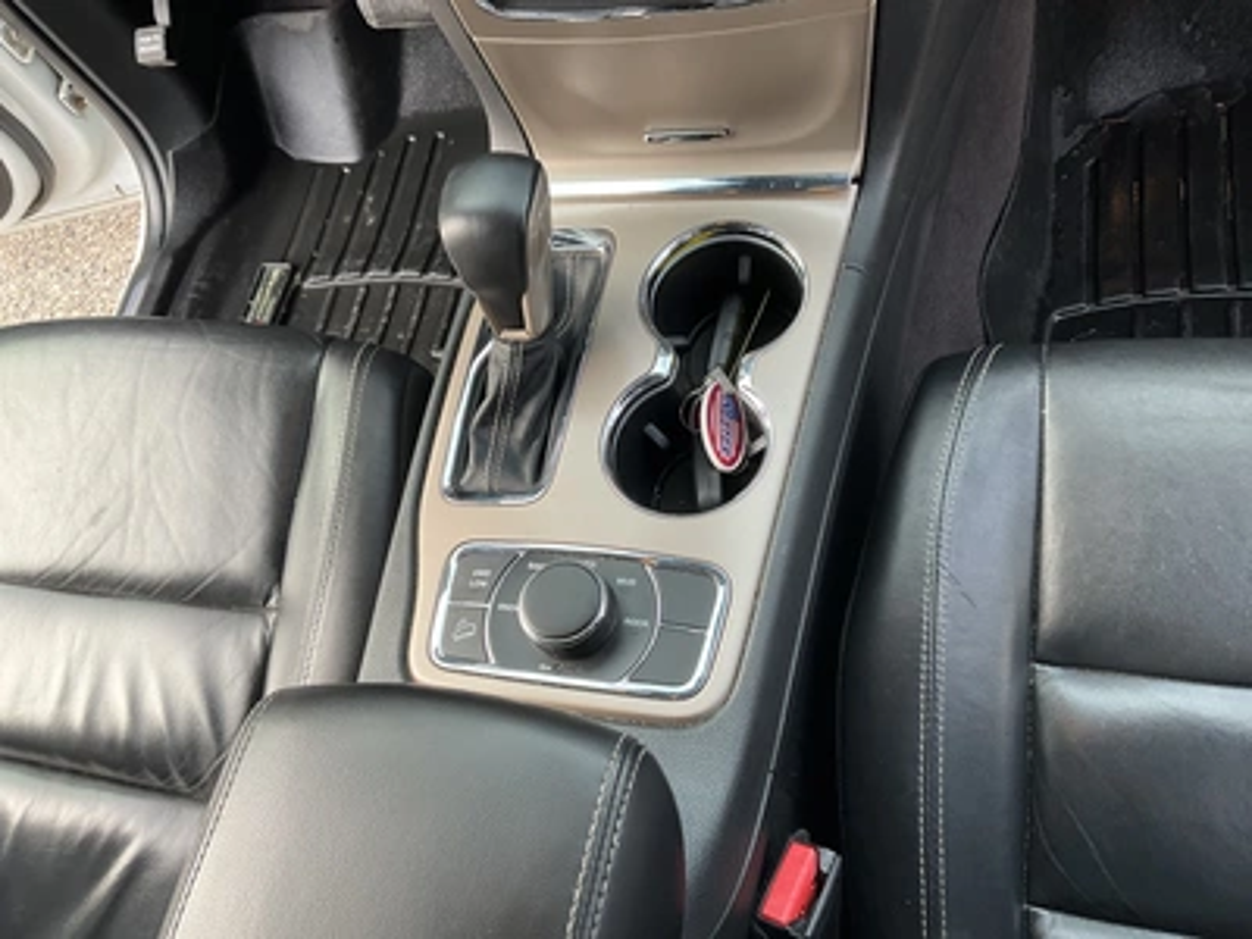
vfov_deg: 48.2
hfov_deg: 61.7
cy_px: 470
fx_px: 1049
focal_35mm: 29
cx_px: 626
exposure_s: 1/122
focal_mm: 3
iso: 40
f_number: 1.8
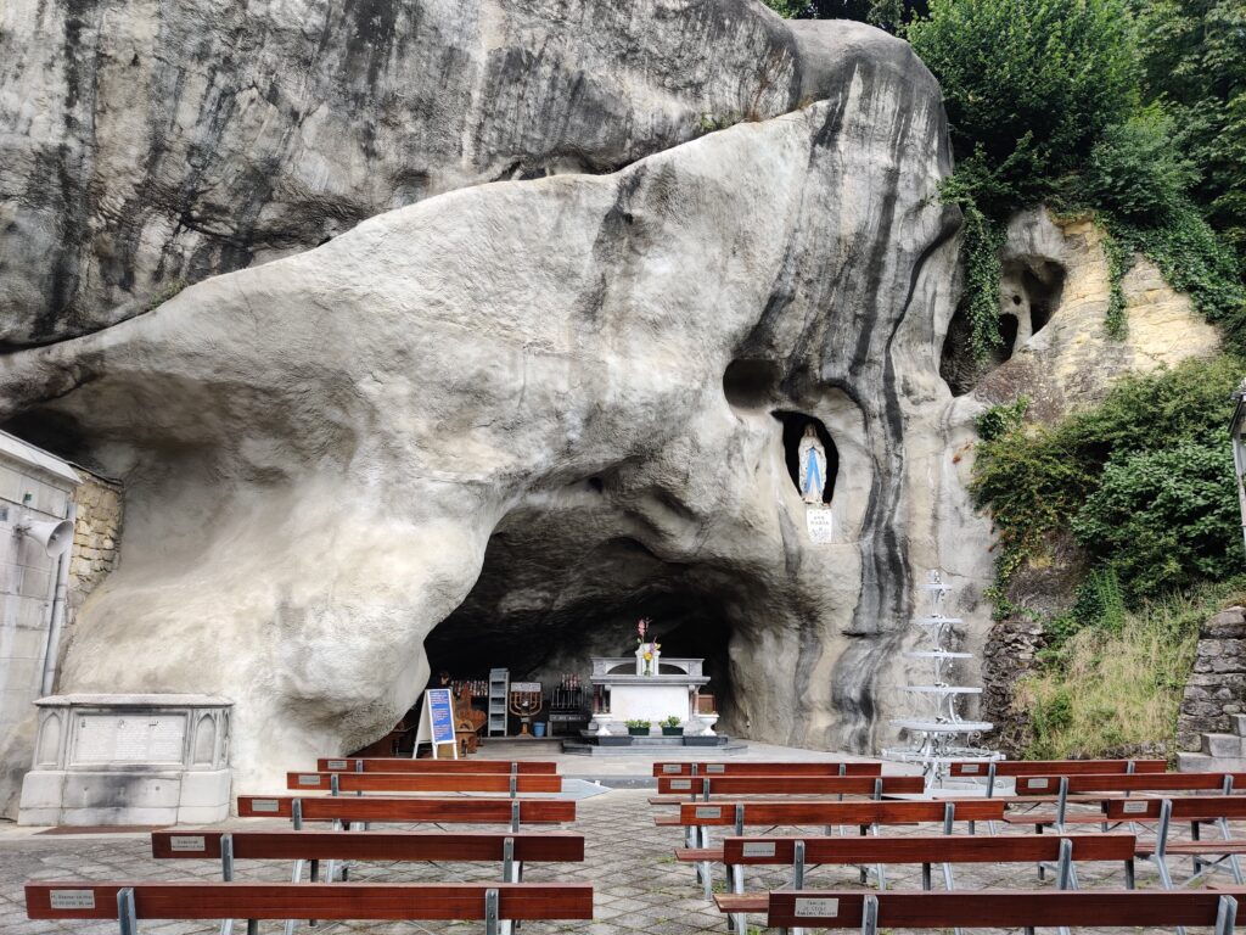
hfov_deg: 65.3
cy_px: 468
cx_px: 623
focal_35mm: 27
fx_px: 972
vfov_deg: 51.4
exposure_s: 1/326
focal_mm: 4.75
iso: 100
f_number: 1.75
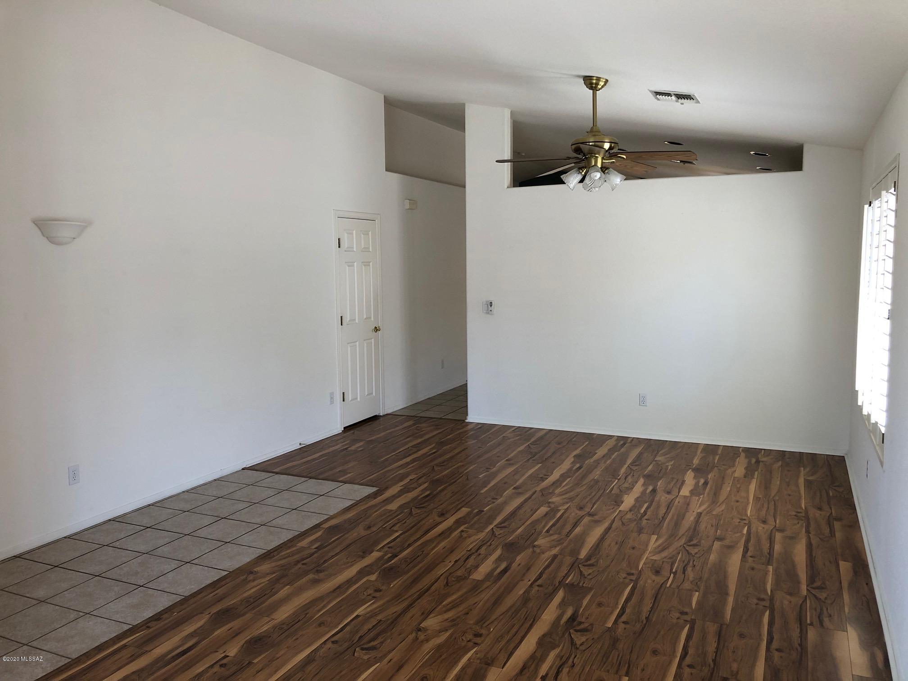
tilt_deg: -4.1
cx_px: 454
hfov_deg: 63.4
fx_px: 734
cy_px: 340
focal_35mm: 28
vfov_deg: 49.7
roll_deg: +0.4
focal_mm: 3.99
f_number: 1.8
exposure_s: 1/30
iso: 20
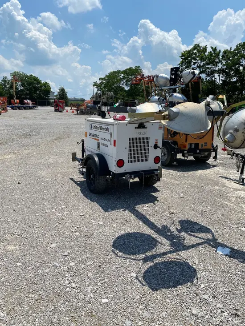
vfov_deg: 67.3
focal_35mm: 26
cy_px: 163
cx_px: 122
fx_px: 245
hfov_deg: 53.1
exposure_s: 1/4808
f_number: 1.8
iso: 32
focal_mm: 4.25
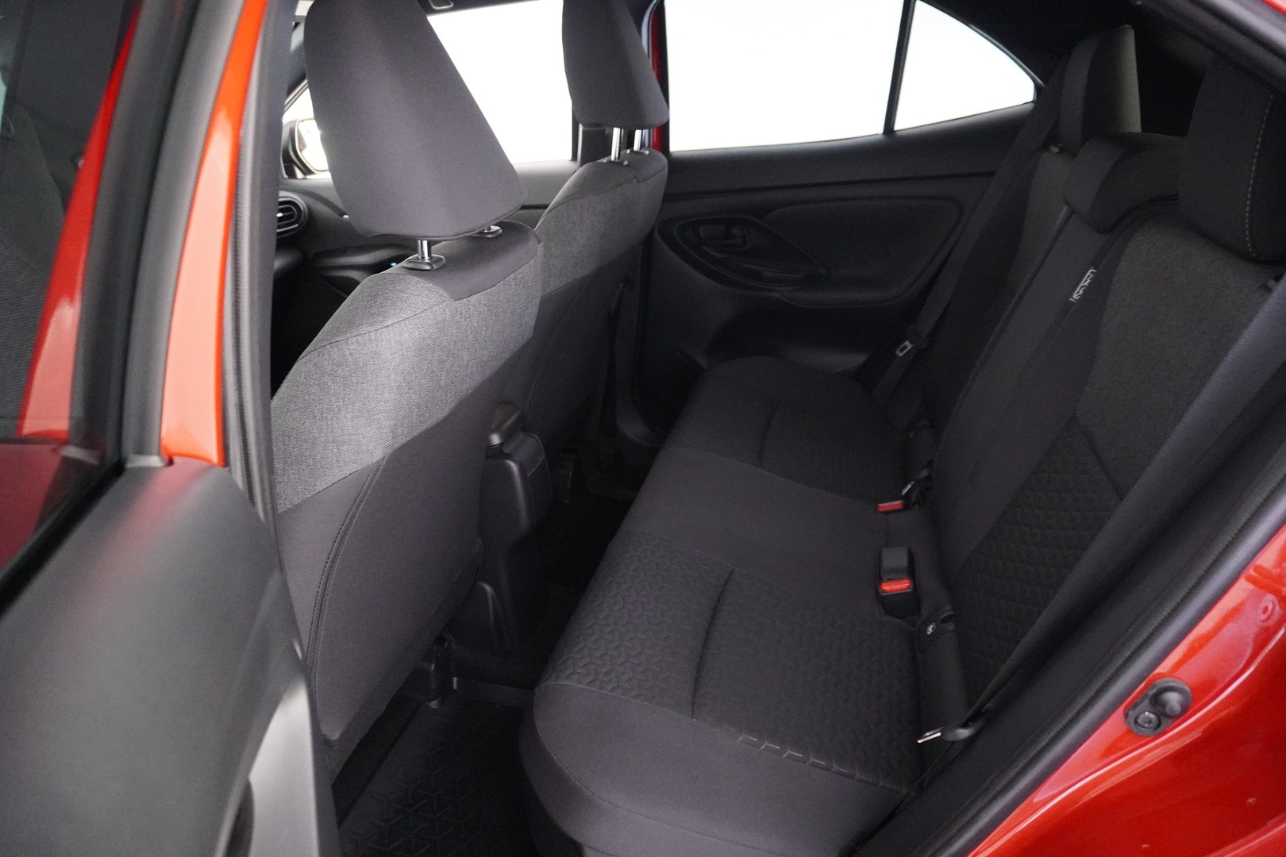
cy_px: 428
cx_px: 643
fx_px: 857
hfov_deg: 73.7
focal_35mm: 24
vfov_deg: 53.1
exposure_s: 1/25
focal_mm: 16
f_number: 3.5
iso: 6400
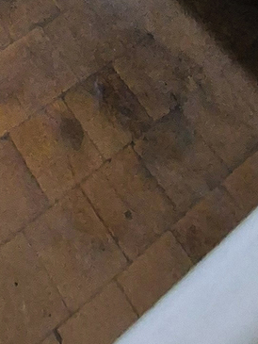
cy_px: -597
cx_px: -89
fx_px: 725
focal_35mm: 73
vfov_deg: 12.9
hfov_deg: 18.6
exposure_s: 1/50
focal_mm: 2.2
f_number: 2.2
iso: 1000
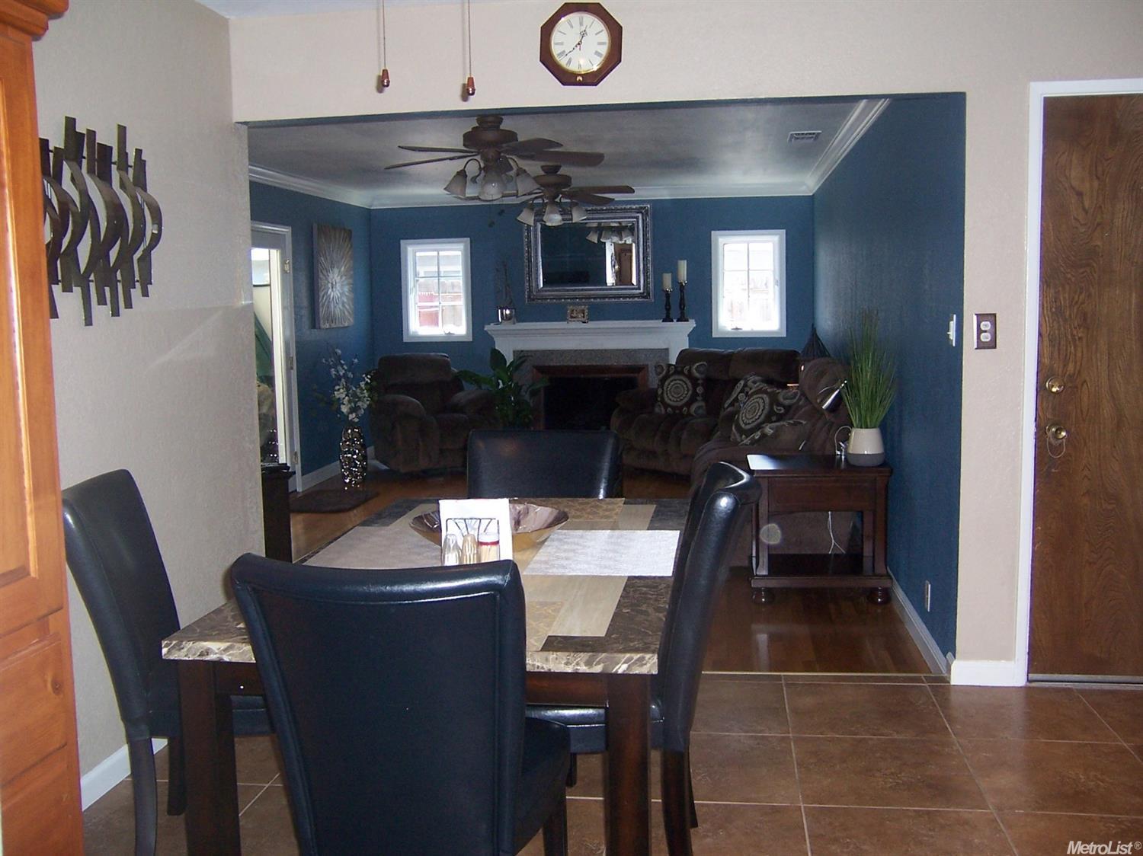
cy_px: 428
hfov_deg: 55.4
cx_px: 572
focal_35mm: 33
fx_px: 1089
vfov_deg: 42.9
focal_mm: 5.5
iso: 140
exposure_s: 1/60
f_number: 2.8
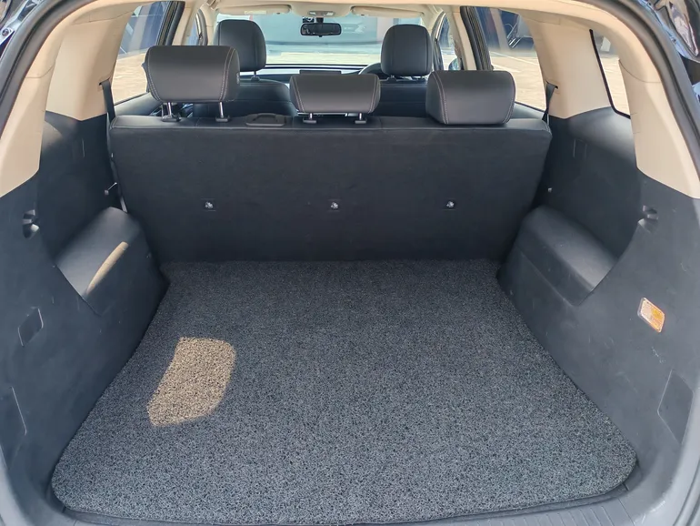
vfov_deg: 51.4
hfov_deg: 65.3
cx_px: 350
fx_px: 546
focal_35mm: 27
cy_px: 263
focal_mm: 5.52
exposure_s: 1/220
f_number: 1.95
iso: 50
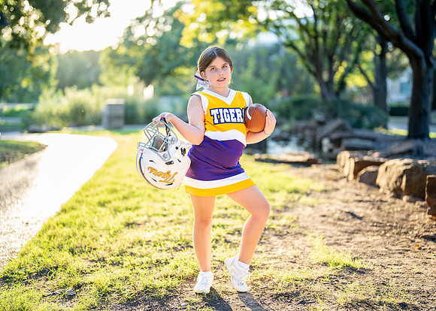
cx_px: 223
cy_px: 155
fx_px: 668
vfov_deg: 26.2
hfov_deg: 36.1
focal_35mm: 54
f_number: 1.2
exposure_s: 1/640
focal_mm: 50
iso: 250
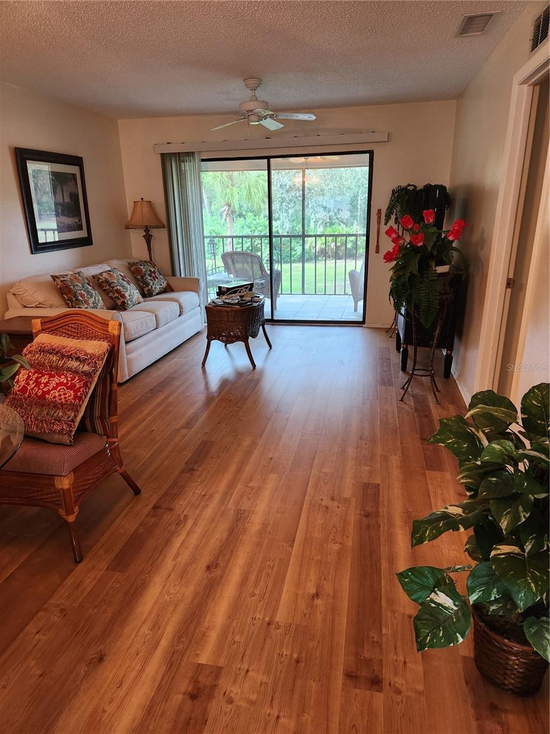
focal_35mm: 23
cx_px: 275
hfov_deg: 58.9
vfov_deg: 73.9
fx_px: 487
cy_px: 367
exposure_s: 1/120
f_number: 1.8
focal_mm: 5.4
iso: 400
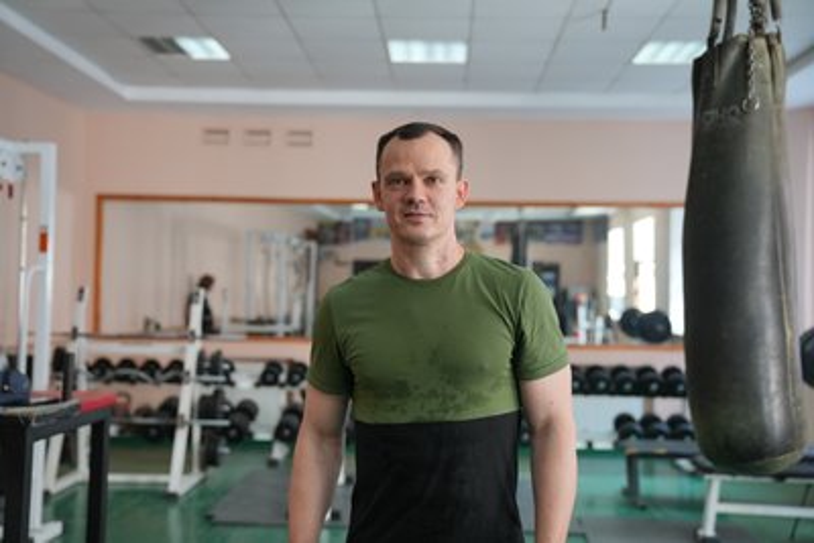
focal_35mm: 44
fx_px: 995
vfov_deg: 30.5
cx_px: 407
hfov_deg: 44.5
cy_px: 272
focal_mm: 44
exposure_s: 1/250
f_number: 2.8
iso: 1000
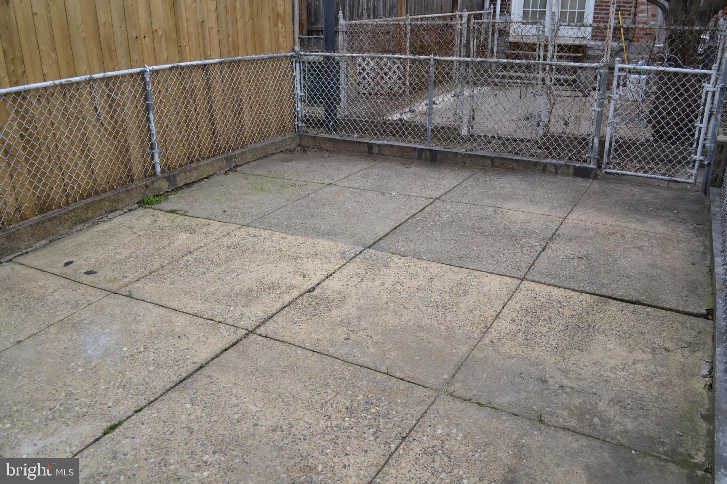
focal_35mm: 30
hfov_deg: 61.9
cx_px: 364
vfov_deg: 43.6
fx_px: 606
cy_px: 242
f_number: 5.6
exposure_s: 1/125
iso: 125
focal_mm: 20
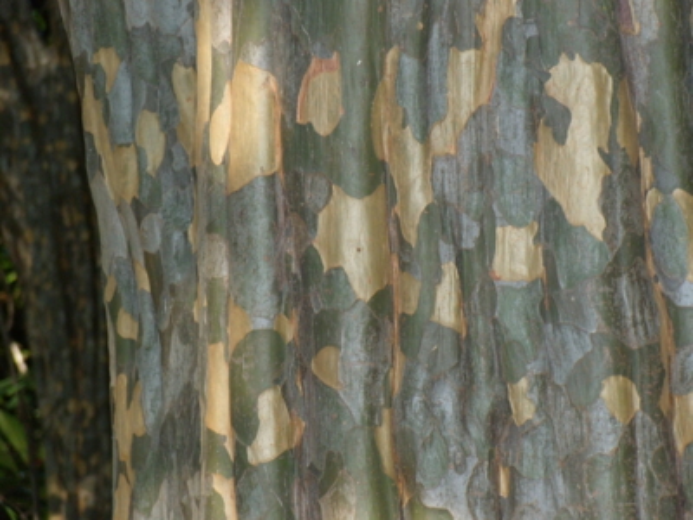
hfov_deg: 15.1
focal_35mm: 131
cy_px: 260
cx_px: 346
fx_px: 2623
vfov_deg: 11.3
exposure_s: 1/60
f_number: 4.3
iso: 320
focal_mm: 23.2
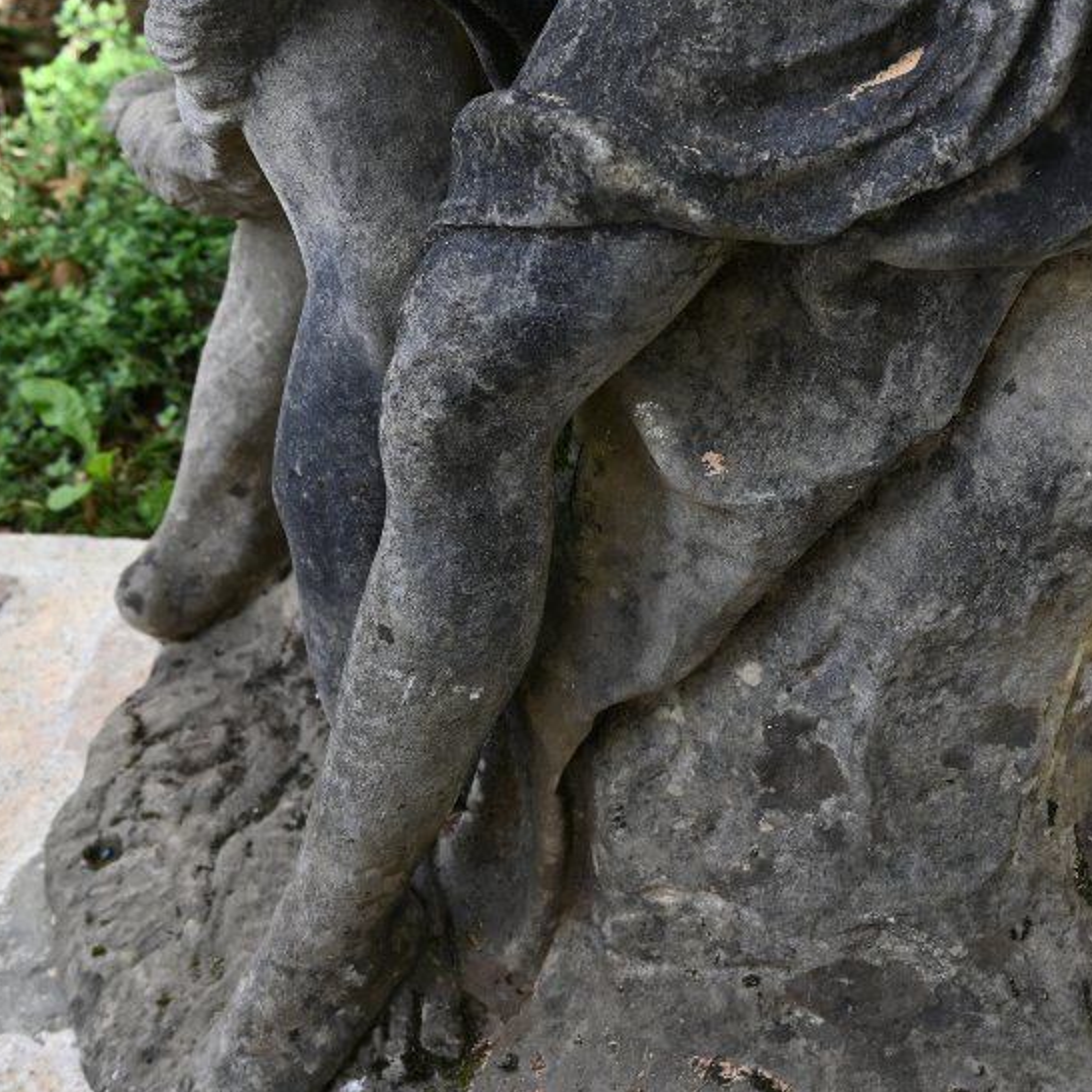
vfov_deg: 29.8
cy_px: 618
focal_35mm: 57
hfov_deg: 29.5
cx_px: 770
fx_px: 2049
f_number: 4.5
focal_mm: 20.5
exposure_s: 1/250
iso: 200
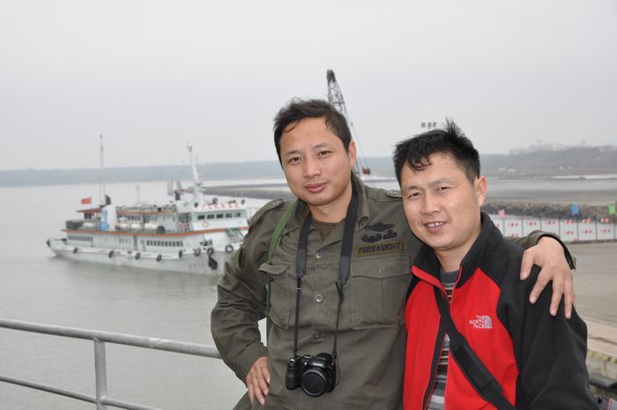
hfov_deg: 31.9
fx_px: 1078
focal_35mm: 63
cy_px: 205
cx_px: 308
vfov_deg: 21.5
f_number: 8
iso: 200
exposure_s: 1/200
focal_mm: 42
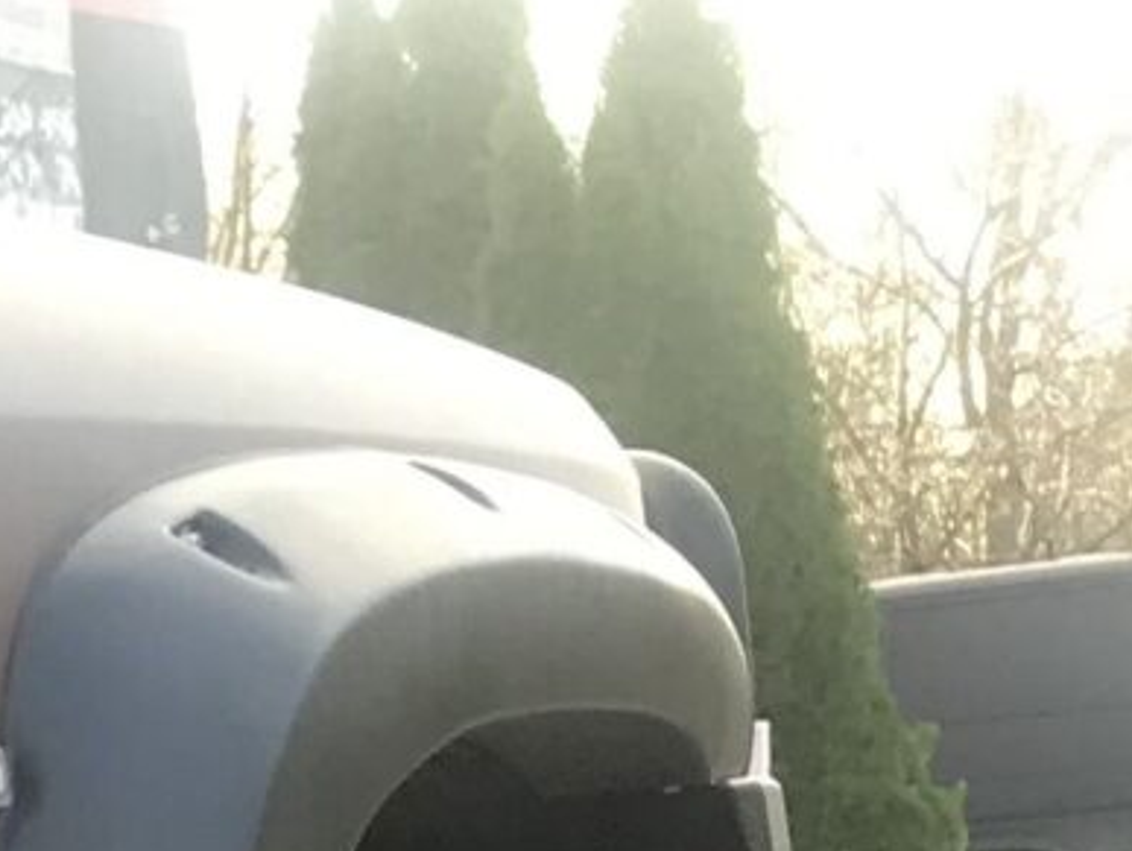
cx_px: -2542
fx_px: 6055
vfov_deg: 7.8
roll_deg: +4.9
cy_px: 1567
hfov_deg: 8.5
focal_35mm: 185
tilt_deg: -1.6
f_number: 1.8
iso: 20
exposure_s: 1/110
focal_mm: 3.99
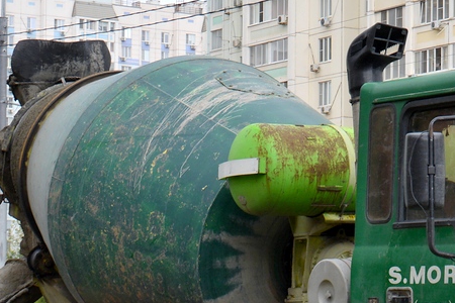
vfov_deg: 10.7
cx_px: 451
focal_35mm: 128
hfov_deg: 15.7
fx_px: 1618
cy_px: 238
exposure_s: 1/200
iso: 200
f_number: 7.1
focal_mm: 32
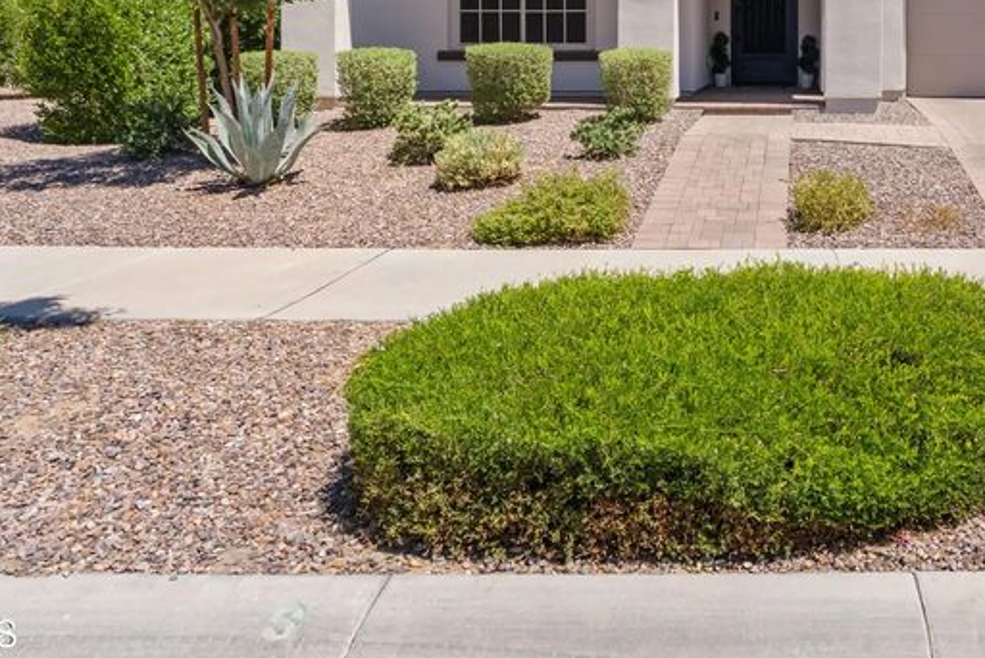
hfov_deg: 54.8
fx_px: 876
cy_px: 37
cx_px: 781
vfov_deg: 37.7
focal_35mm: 32
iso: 100
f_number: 8
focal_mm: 16
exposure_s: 1/40
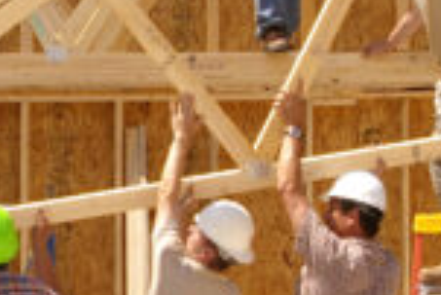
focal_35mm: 137
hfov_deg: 14.9
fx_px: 1680
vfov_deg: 10.0
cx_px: 79
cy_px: 79
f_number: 6.7
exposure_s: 1/350
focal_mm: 18
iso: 200
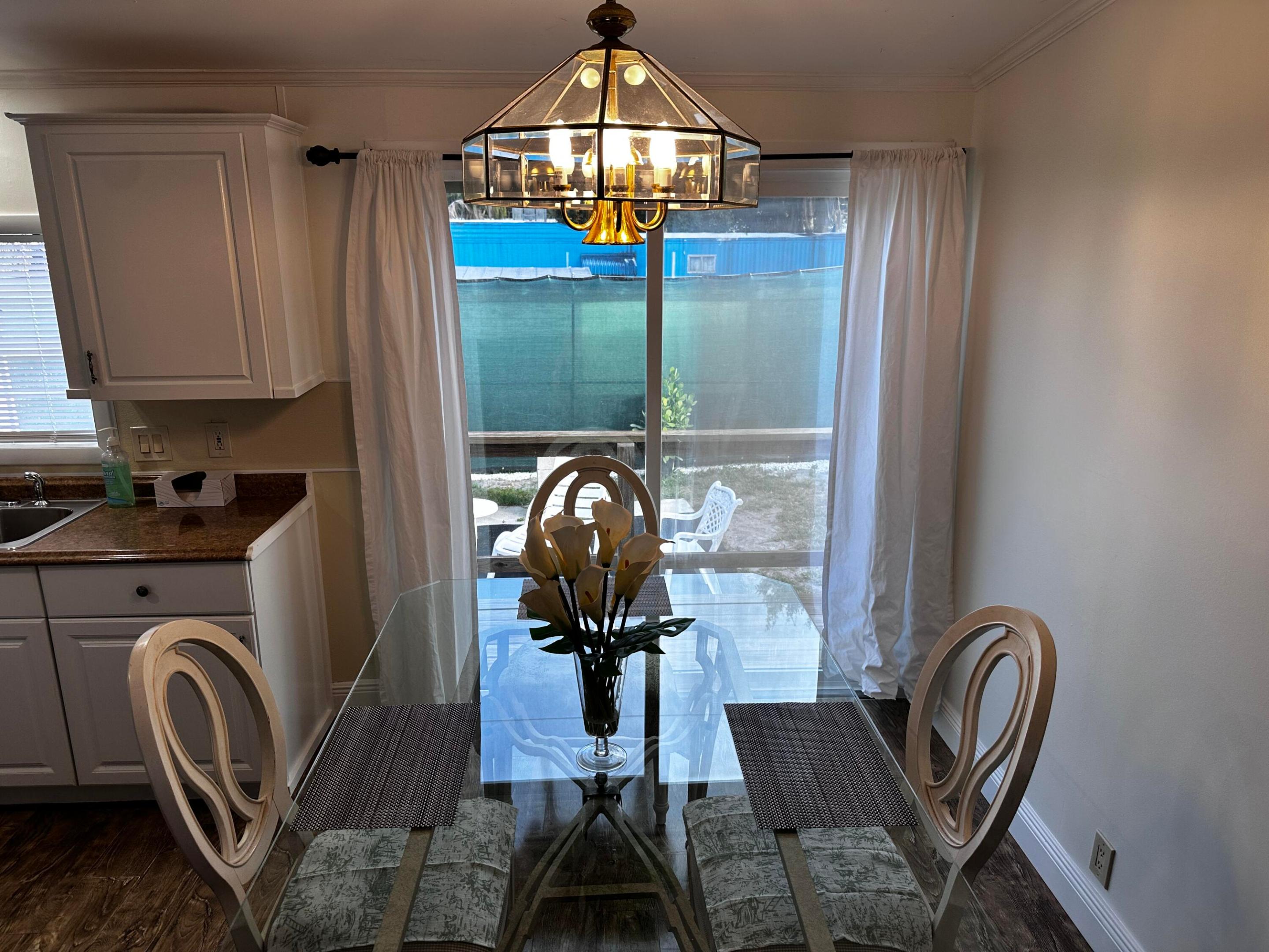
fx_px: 880
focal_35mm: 24
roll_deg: -0.6
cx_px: 634
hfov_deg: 71.6
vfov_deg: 56.8
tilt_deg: -15.7
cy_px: 476
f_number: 1.78
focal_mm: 6.86
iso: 64
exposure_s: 1/177
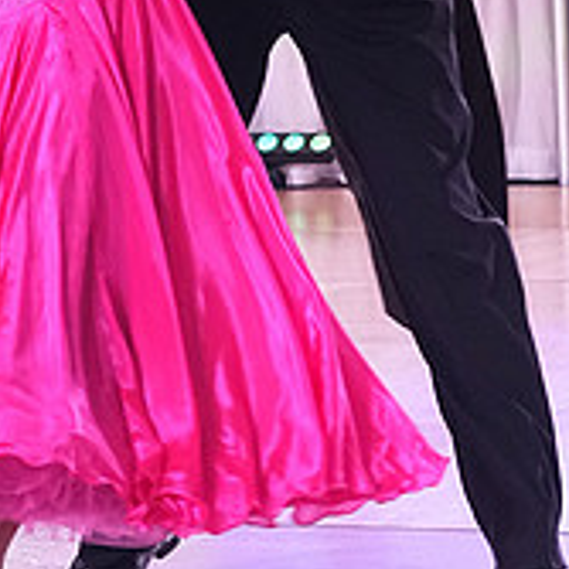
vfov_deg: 6.1
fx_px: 5319
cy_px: -123
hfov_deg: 6.1
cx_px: 46
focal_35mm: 286
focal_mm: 65
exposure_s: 1/250
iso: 3200
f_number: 6.3
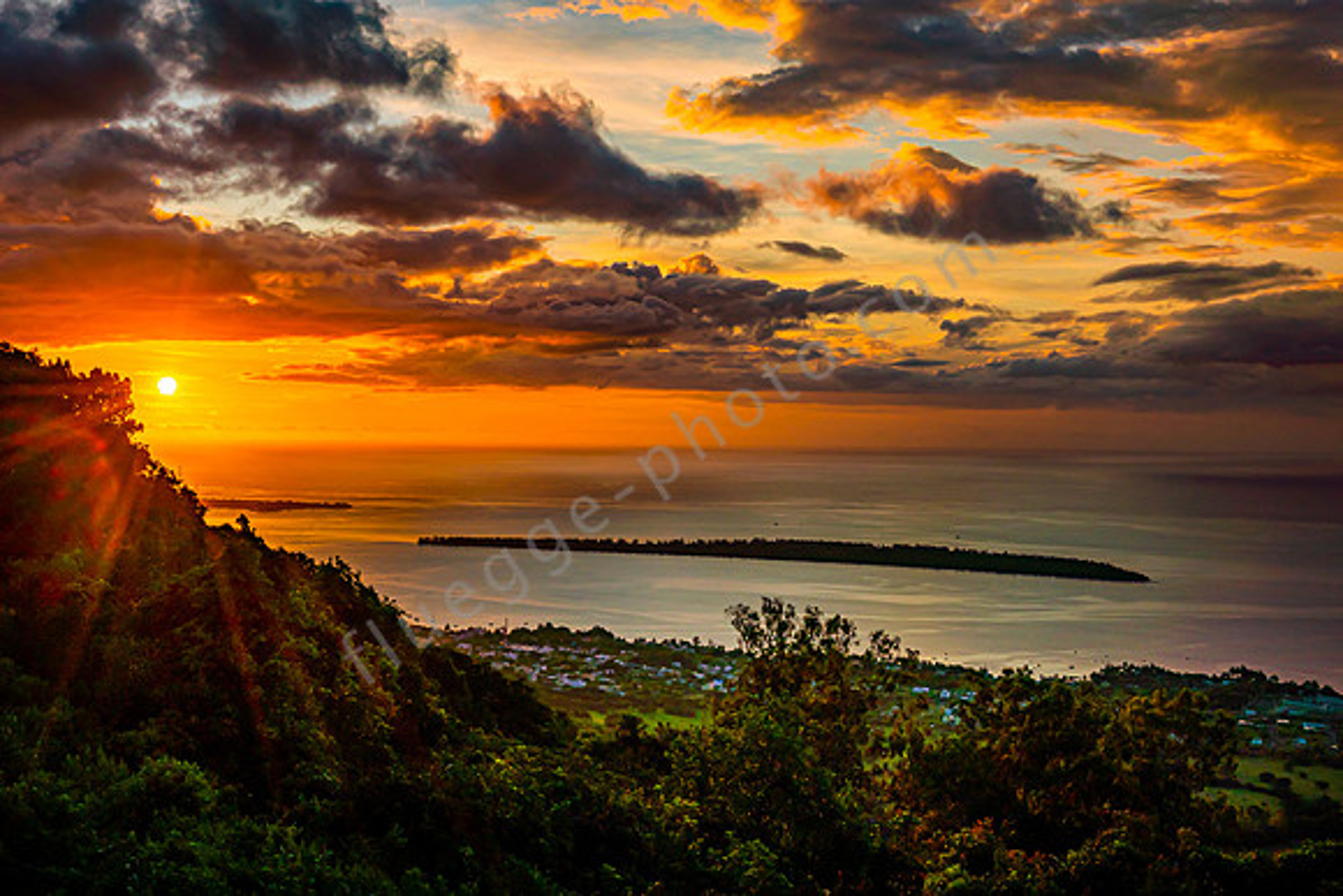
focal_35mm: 42
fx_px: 1567
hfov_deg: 46.4
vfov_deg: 31.9
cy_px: 448
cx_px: 672
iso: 100
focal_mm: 28
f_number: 13
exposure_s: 1/400
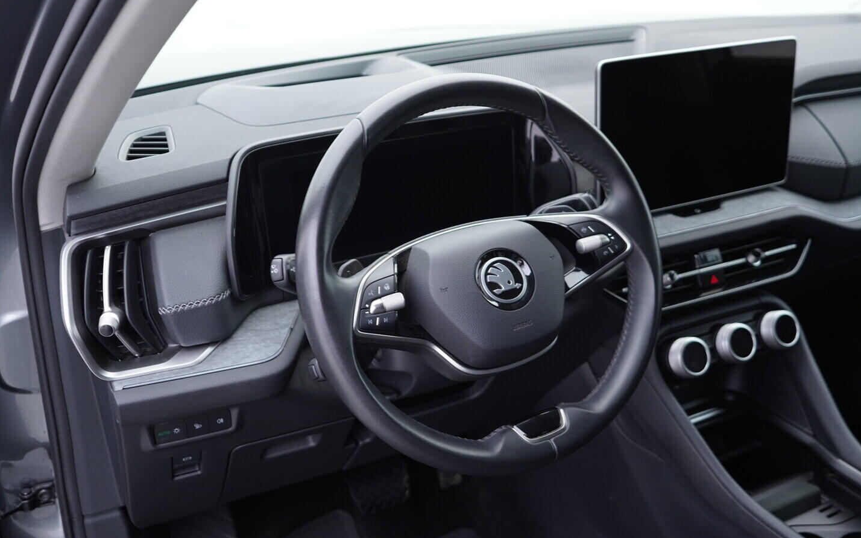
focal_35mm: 37
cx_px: 434
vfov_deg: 34.4
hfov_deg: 52.8
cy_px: 285
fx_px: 868
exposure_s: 1/40
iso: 200
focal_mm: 24
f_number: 2.8
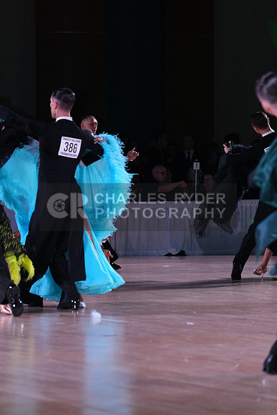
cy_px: 208
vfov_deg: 10.3
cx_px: 138
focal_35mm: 200
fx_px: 2307
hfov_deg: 6.9
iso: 2500
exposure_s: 1/250
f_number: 5
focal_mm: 200
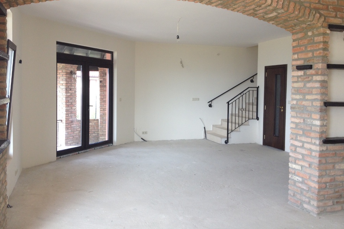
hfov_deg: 51.9
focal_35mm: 37
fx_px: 354
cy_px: 102
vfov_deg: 35.9
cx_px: 170
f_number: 2.4
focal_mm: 4.28
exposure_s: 1/60
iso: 64
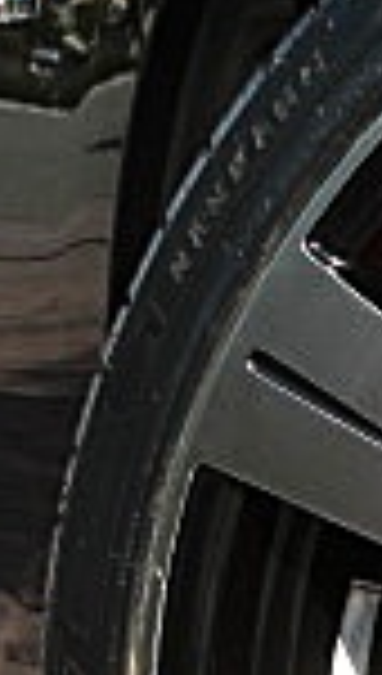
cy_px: 662
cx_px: 490
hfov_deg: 7.2
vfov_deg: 12.7
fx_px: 2990
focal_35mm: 167
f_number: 2.8
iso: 50
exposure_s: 1/320
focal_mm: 6.3
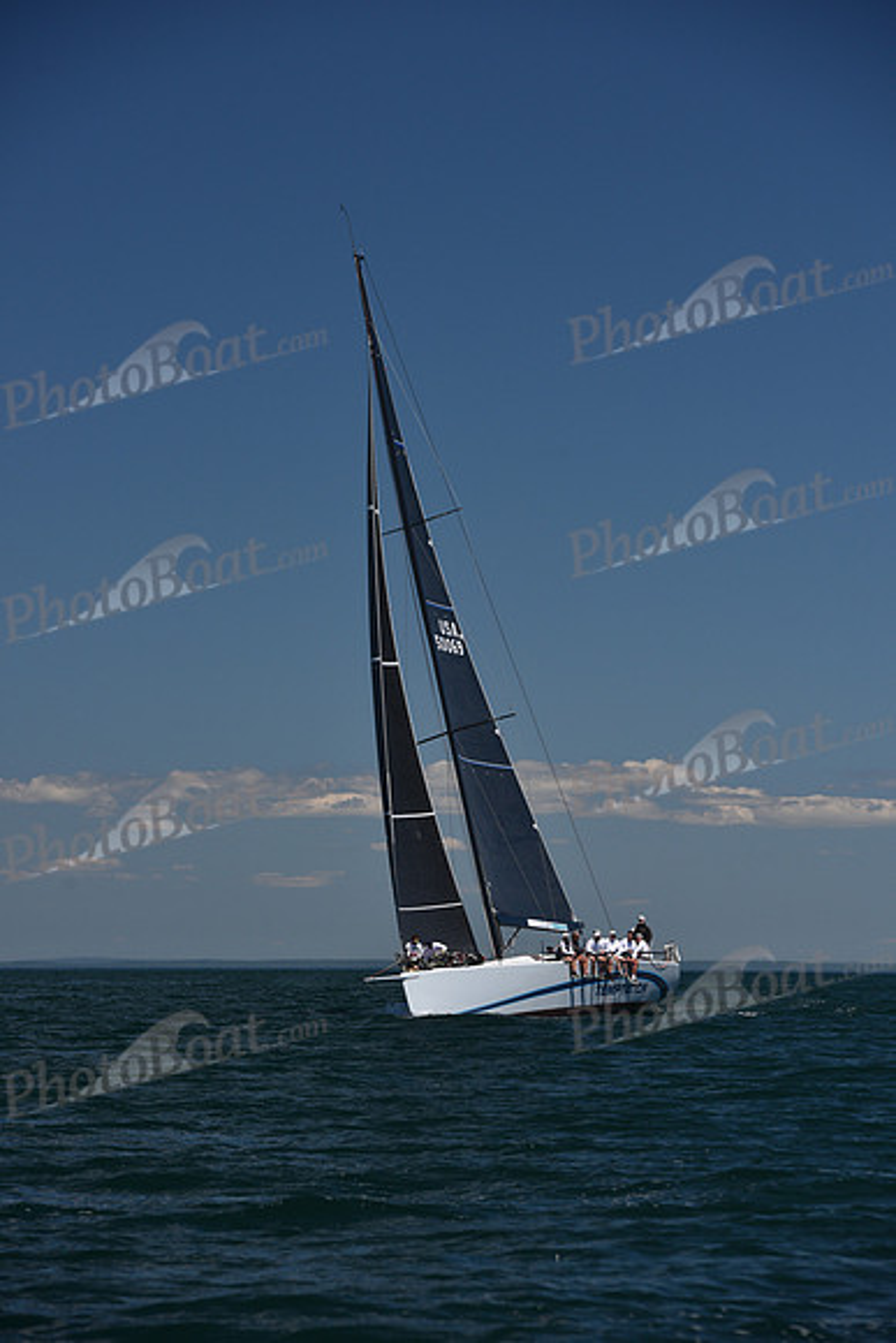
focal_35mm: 135
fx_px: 5037
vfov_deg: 15.2
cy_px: 672
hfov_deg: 10.2
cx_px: 448
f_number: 7.1
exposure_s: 1/800
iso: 250
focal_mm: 135
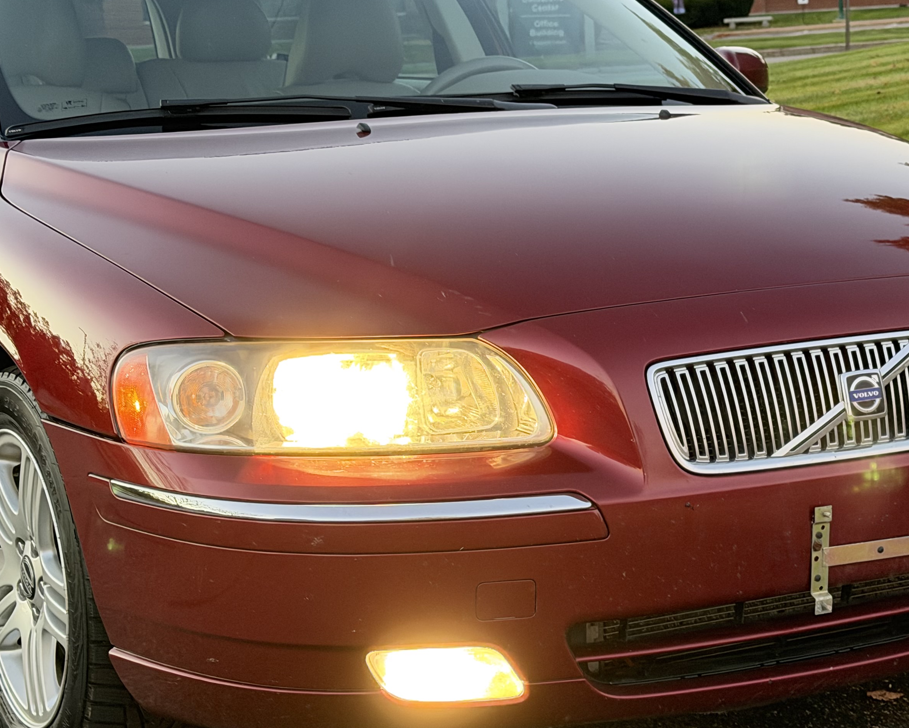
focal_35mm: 80
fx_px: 2152
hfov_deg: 23.8
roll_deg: +4.0
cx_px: 577
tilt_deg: -10.5
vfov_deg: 19.2
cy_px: 405
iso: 500
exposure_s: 1/40
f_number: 1.78
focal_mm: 6.76
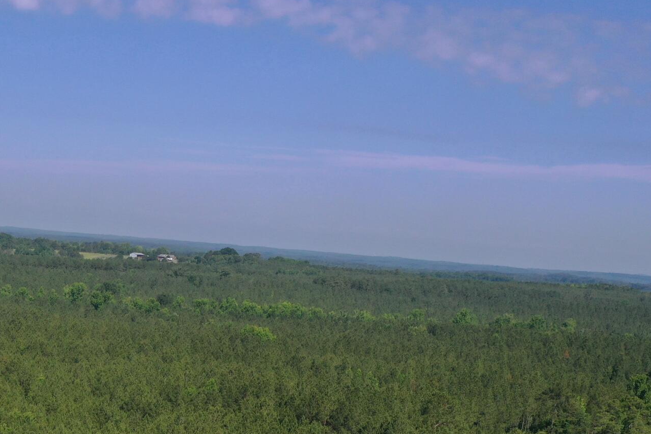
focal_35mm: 66
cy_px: 490
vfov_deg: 19.6
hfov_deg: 30.1
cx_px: 185
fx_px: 1193
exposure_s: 1/500
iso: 100
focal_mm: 10.26
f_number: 6.3
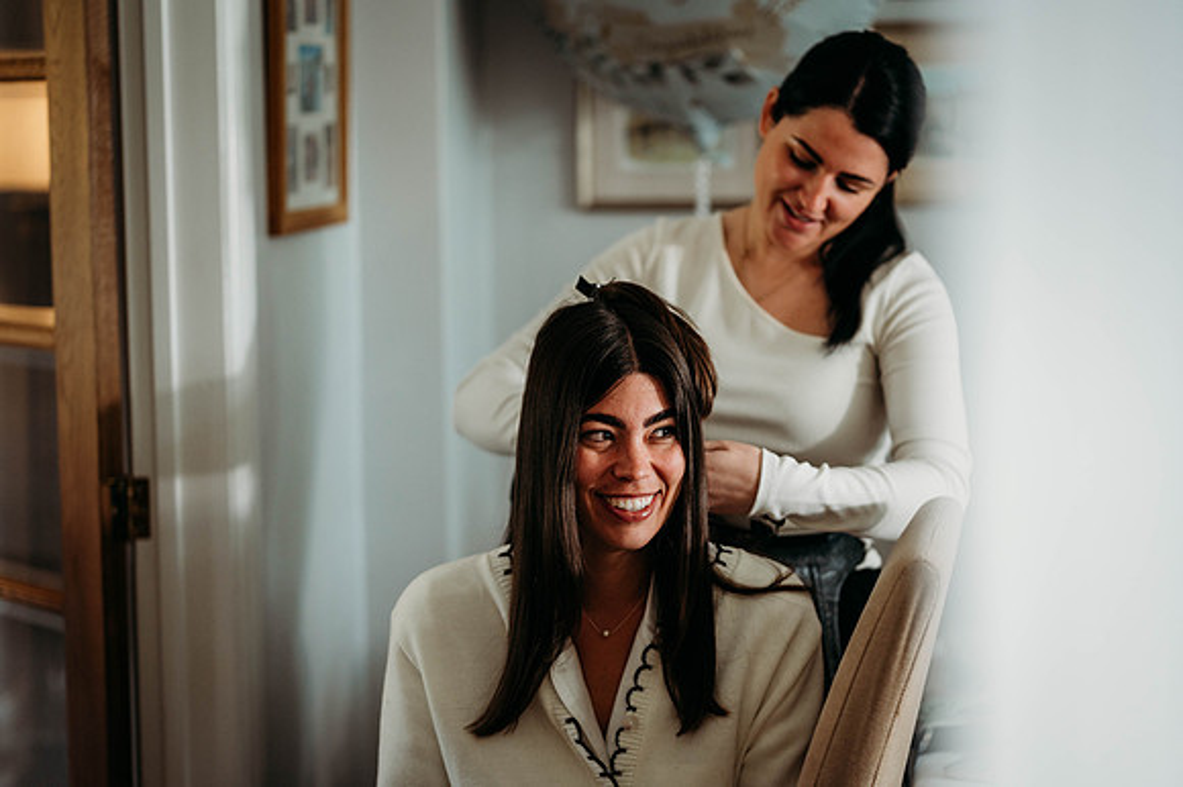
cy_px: 394
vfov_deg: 16.1
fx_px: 2791
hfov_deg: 23.9
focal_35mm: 85
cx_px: 592
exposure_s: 1/200
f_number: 1.8
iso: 560
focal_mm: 85
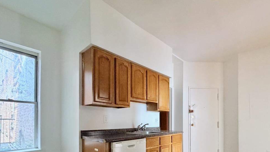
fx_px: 143
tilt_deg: -1.6
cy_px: 123
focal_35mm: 20
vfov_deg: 52.0
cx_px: 144
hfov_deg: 86.5
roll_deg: -0.1
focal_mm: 2.22
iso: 320
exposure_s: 1/70
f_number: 2.2
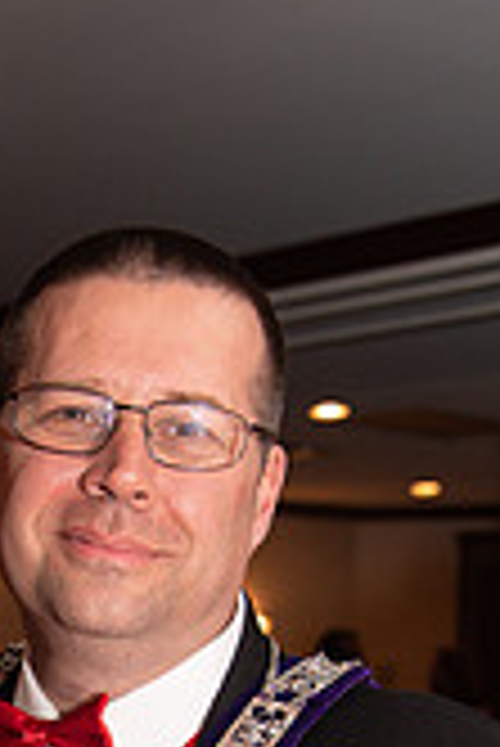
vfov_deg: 20.4
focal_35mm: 92
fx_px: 1913
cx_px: -41
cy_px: 945
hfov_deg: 14.6
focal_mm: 34
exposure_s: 1/200
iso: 800
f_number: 4
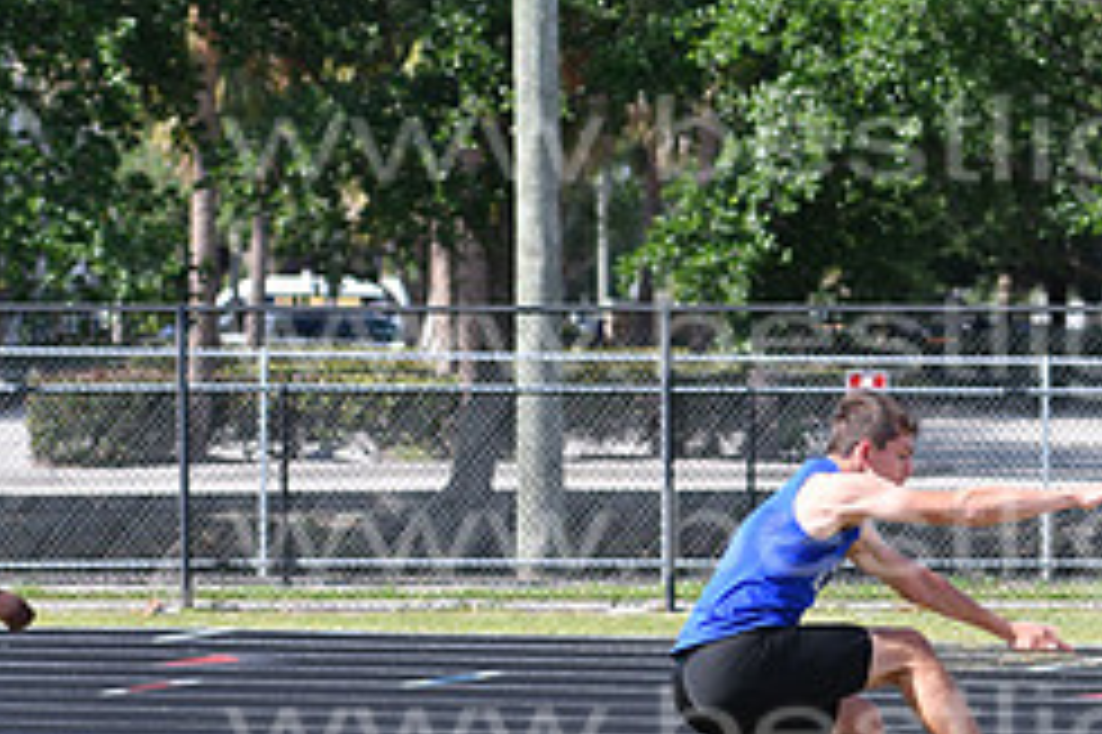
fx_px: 7617
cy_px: 642
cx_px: 1255
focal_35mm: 249
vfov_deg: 5.5
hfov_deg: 8.2
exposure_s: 1/2000
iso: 200
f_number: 4
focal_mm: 70
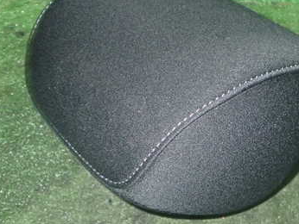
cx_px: 185
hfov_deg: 36.6
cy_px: 75
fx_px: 449
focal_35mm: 52
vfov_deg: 27.9
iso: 640
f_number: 6.3
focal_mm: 5.4
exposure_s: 1/30
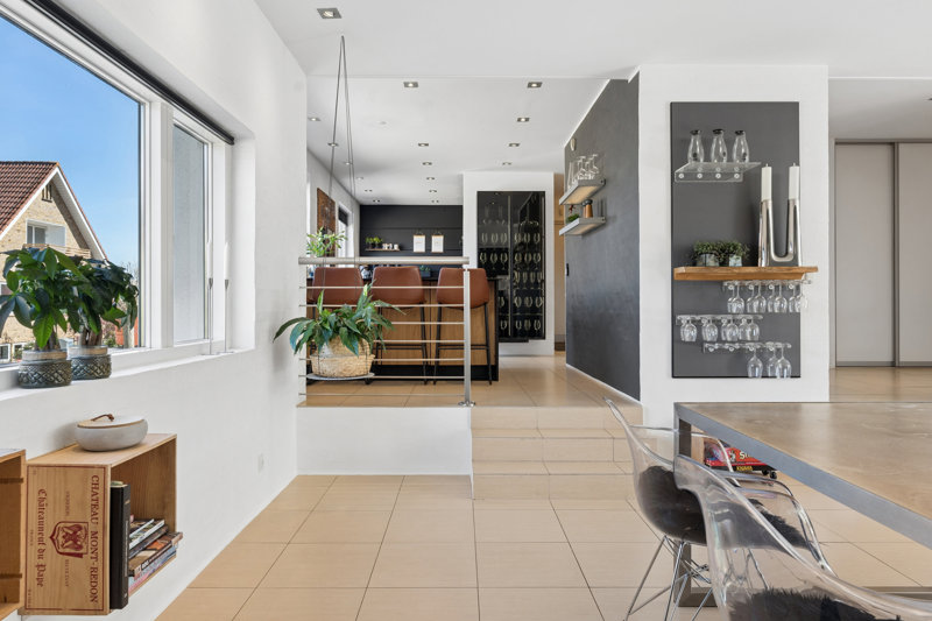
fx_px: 582
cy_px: 310
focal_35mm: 22
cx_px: 466
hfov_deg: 77.3
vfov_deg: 56.1
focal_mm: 22.5
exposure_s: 1/30
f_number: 8
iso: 200
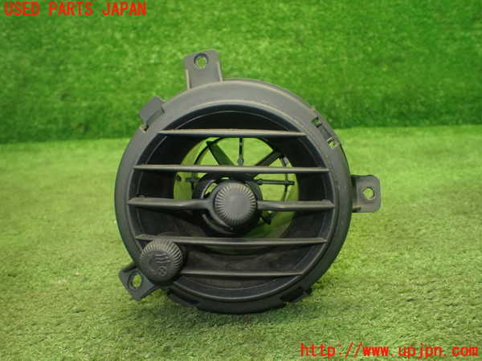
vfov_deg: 46.8
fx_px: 418
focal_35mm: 30
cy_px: 180
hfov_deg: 60.0
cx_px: 241
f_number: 2.3
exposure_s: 1/100
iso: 800
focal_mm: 5.4
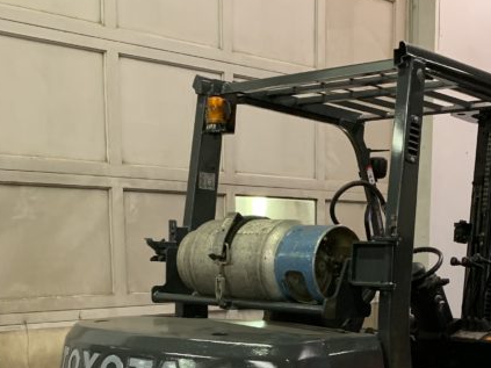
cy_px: 392
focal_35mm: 63
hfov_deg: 30.5
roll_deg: -0.7
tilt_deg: -9.9
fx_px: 893
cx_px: 326
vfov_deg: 22.1
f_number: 1.8
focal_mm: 4.25
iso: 320
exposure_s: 1/60
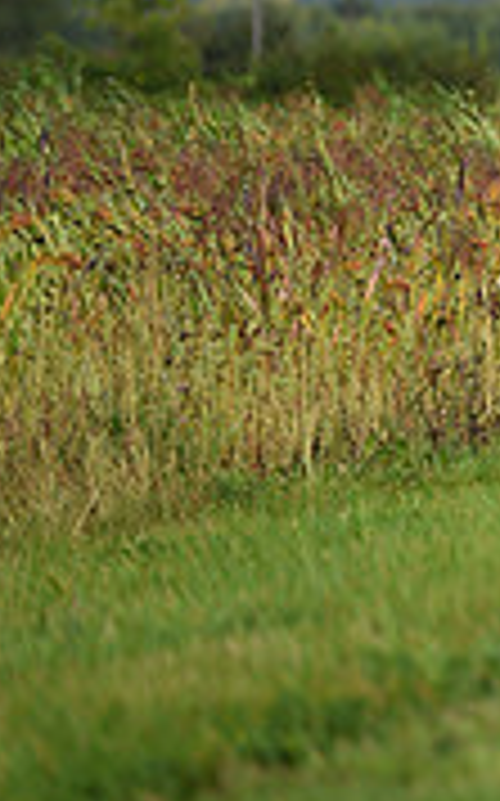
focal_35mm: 663
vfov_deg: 3.2
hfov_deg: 2.0
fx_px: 14479
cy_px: 144
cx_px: 1270
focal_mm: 200
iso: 180
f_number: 4
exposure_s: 1/800
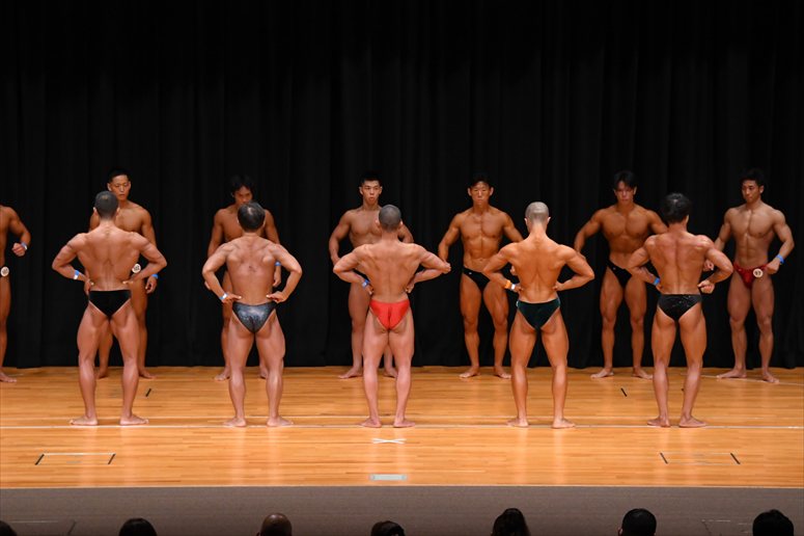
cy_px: 268
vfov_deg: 9.9
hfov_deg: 14.9
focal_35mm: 138
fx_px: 3081
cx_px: 402
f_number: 5.6
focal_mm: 92
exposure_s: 1/400
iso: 3200
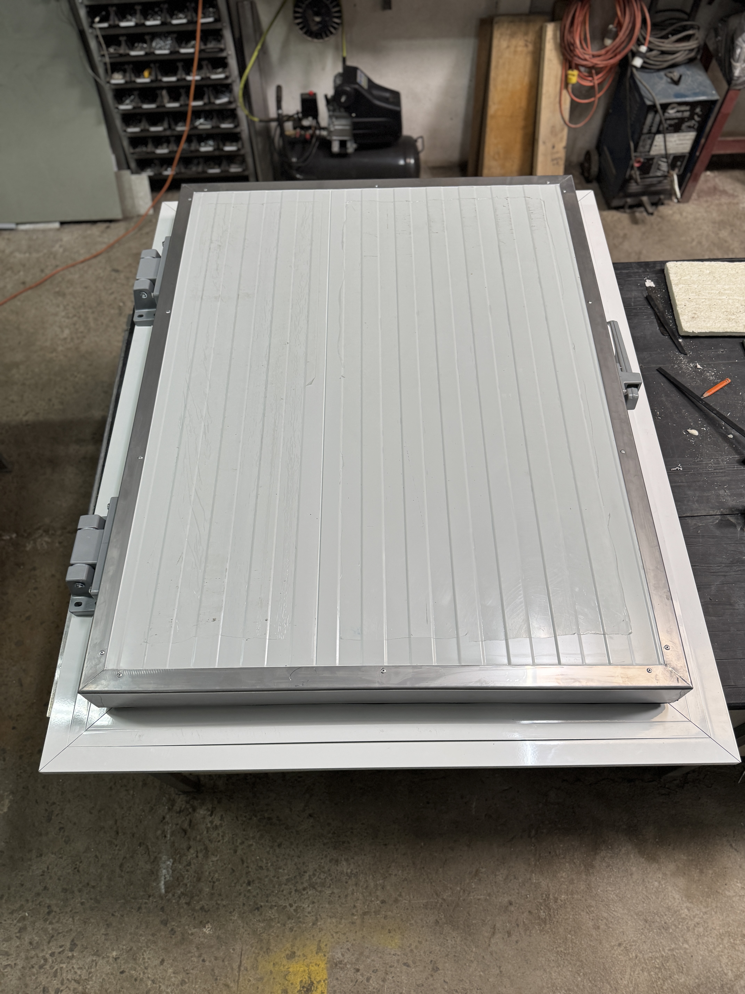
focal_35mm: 24
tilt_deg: -60.1
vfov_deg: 71.6
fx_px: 689
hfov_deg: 56.8
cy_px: 497
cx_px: 372
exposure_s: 1/120
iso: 160
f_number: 1.78
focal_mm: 6.76
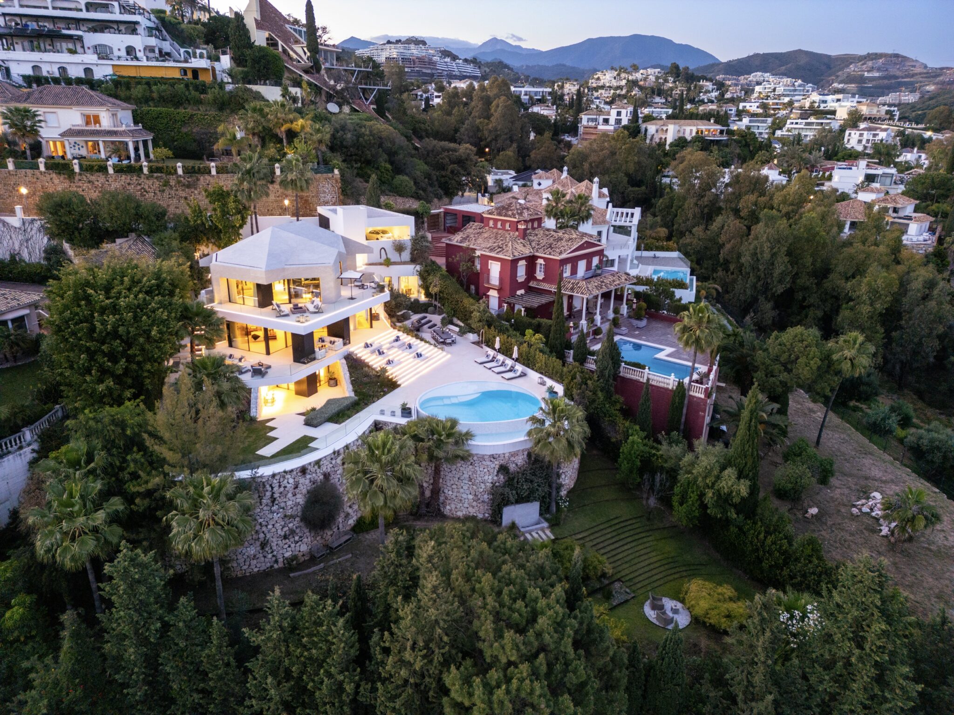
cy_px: 358
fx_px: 661
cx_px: 477
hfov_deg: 71.6
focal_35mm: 24
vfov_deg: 56.8
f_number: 1.7
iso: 350
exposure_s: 1/15
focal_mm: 6.72
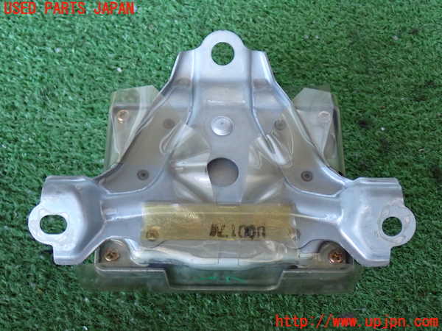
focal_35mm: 50
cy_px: 166
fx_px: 638
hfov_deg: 38.2
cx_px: 221
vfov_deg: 29.1
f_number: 3.2
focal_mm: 9.01
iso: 800
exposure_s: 1/50
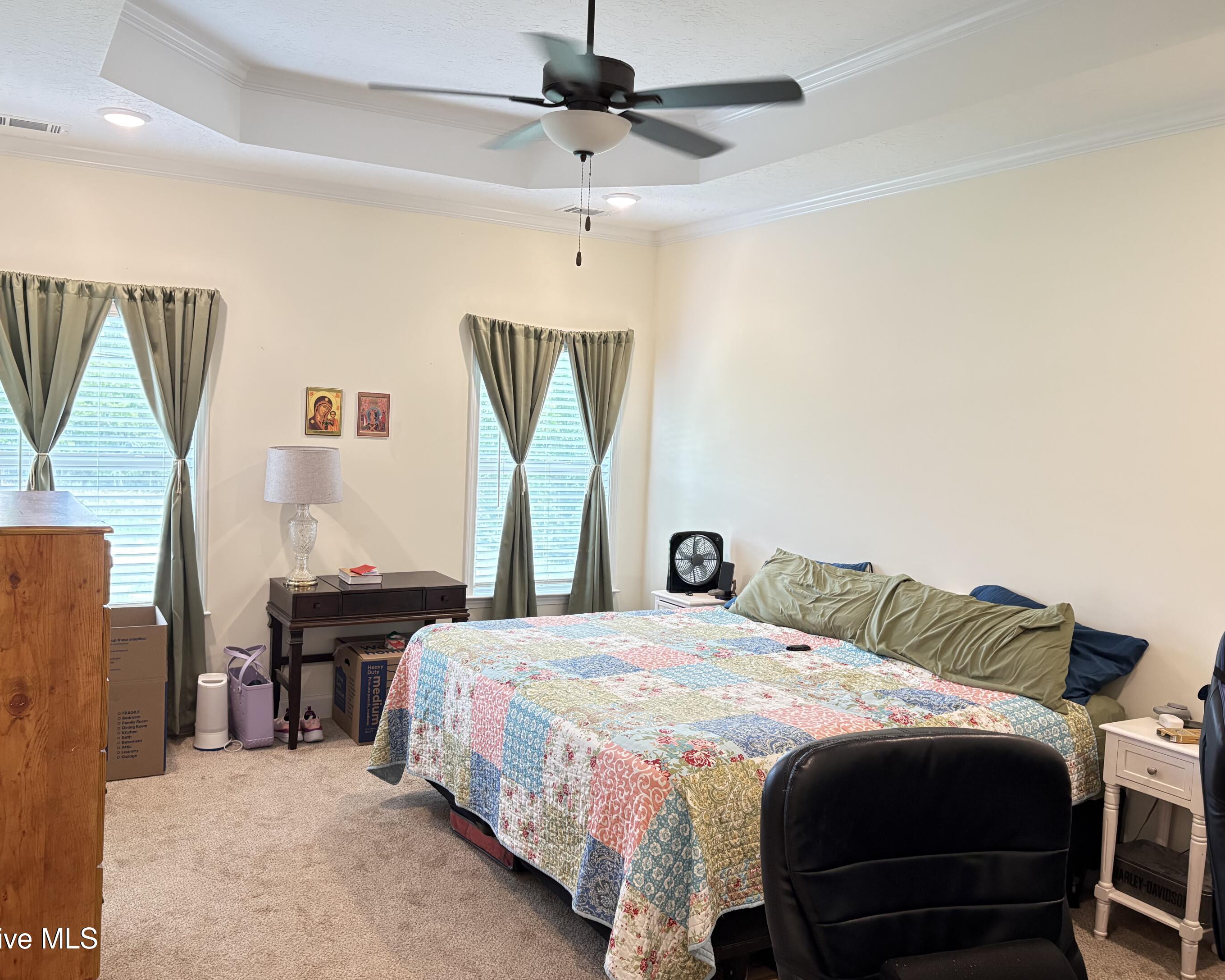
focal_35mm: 28
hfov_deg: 62.1
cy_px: 478
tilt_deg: -3.0
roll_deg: -1.8
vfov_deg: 51.5
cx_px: 558
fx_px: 1015
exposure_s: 1/60
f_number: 1.6
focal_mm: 5.96
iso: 320
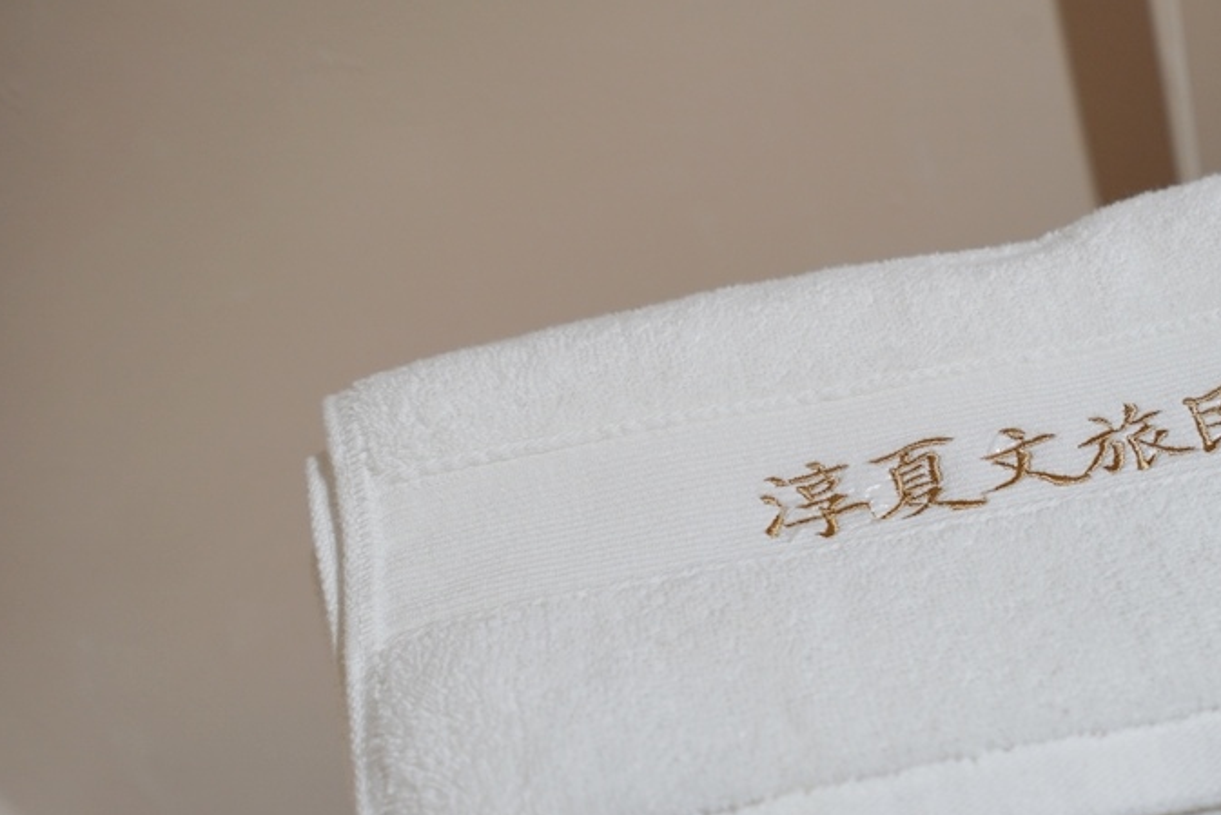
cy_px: 471
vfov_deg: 26.0
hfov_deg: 37.6
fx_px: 1764
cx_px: 856
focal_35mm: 52
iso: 100
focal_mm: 35
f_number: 5
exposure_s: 1/40
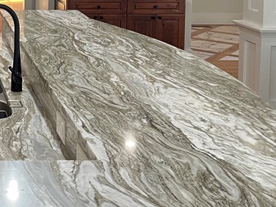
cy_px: -41
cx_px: -48
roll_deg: -0.1
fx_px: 542
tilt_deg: -4.6
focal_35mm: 68
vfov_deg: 20.3
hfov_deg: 25.8
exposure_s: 1/60
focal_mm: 5.1
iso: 80
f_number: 1.6
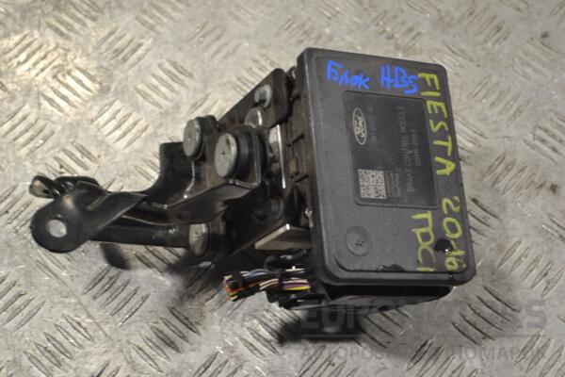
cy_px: 188
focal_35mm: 66
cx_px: 282
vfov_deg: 20.6
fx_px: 1036
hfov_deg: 30.5
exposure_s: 1/30
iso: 180
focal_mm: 44
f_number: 5.3
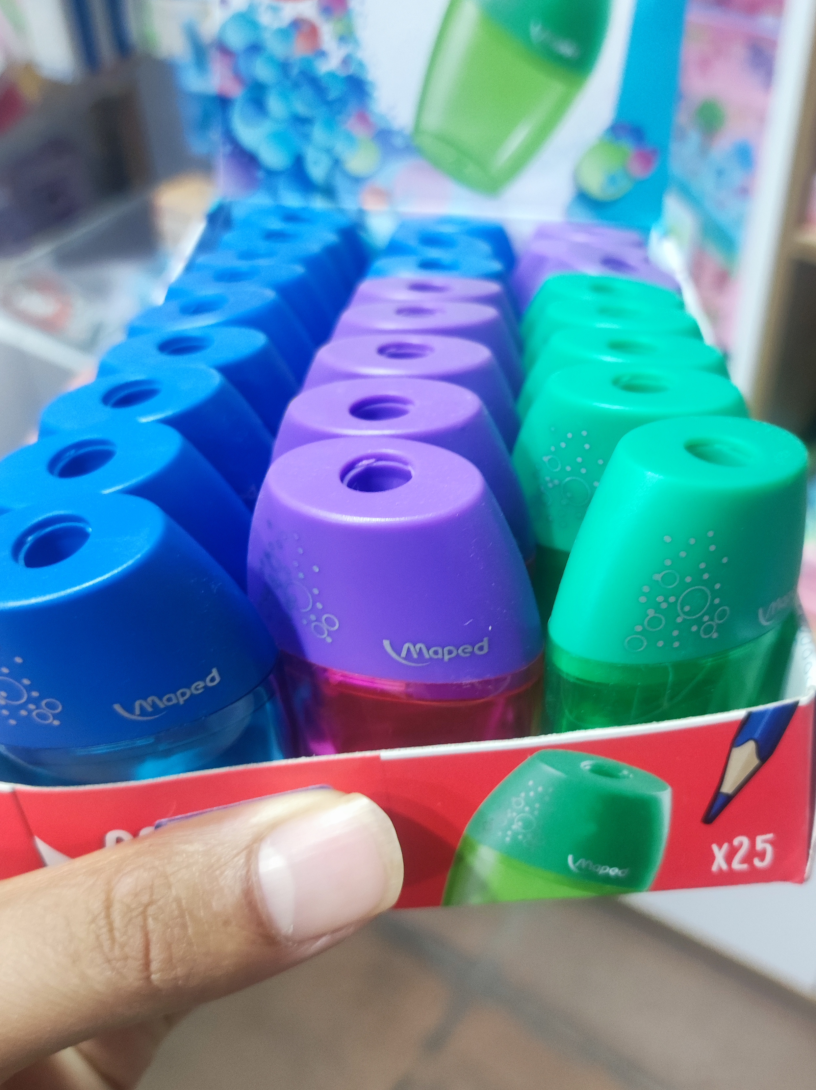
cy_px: 530
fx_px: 1102
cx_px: 446
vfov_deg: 52.7
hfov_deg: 40.6
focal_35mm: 35
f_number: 1.79
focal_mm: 4.7
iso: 794
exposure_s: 1/33
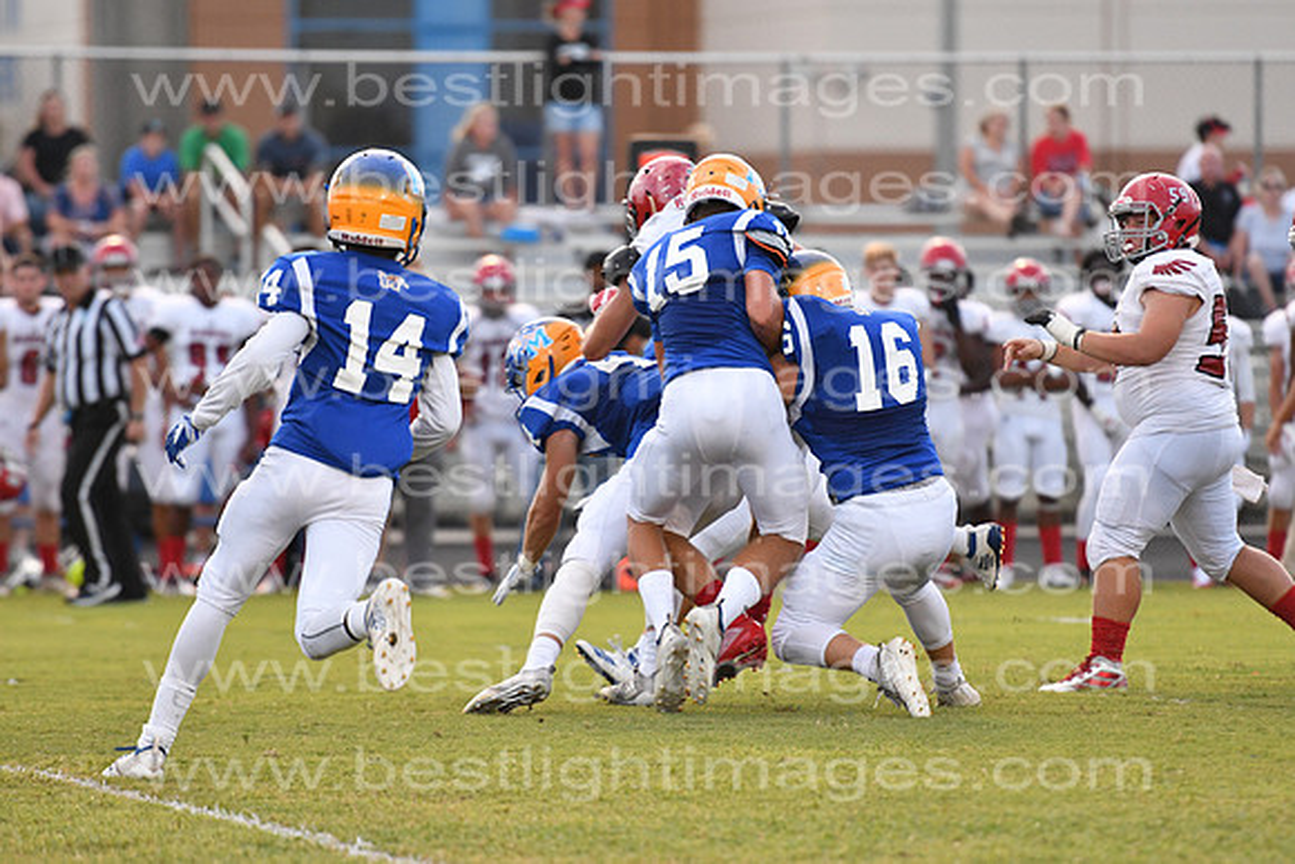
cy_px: 432
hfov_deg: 6.9
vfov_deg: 4.6
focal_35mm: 300
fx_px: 10794
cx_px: 648
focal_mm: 200
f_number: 3.2
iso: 1600
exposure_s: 1/800
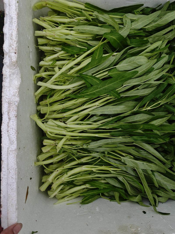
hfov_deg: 58.9
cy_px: 117
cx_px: 88
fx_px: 155
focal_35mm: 23
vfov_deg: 73.9
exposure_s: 1/82
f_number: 1.62
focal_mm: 6.55
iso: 400
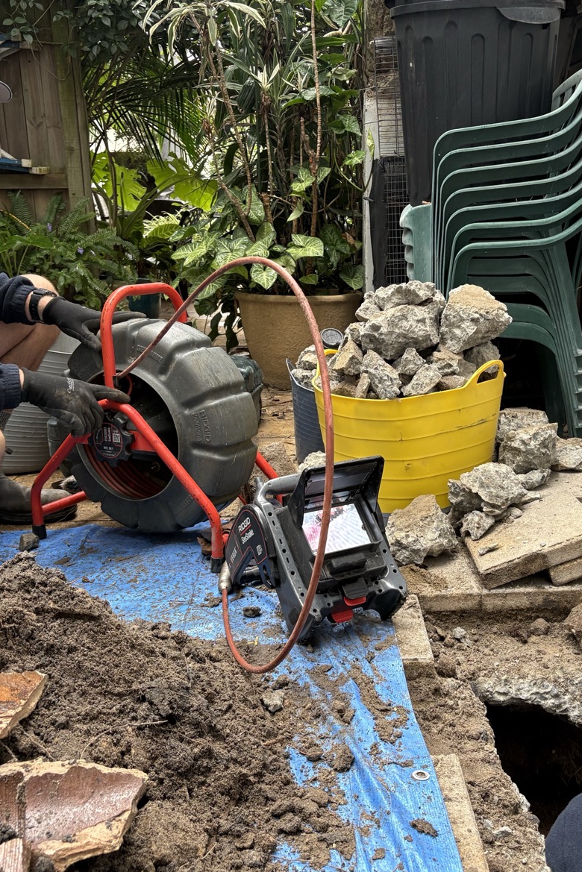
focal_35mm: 37
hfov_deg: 35.7
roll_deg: +0.2
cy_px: 446
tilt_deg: -18.2
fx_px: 897
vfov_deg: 51.9
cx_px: 379
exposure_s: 1/76
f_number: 1.6
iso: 125
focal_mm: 5.96
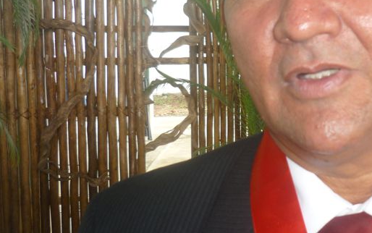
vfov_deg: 19.0
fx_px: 690
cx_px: 344
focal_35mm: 68
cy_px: 59
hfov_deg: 28.8
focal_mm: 5.5
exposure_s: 1/30
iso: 100
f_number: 2.8
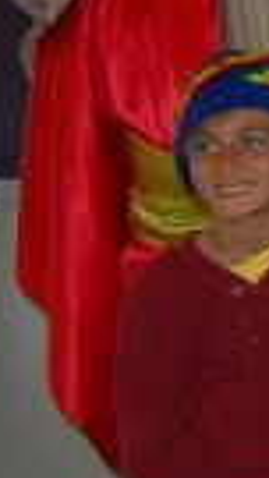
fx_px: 2116
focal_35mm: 167
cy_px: 76
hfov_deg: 6.3
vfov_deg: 12.8
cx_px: 966
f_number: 3.5
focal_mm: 18
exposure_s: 1/60
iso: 200
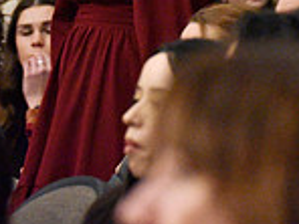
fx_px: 5528
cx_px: 550
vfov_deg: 2.3
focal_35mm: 640
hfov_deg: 3.1
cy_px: -148
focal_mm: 170
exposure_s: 1/320
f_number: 5.6
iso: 12800
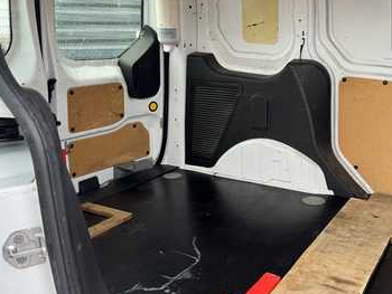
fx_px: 397
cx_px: 245
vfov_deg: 40.7
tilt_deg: -15.4
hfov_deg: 52.0
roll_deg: +1.7
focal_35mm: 35
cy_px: 156
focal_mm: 6.76
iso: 200
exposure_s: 1/77
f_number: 1.78
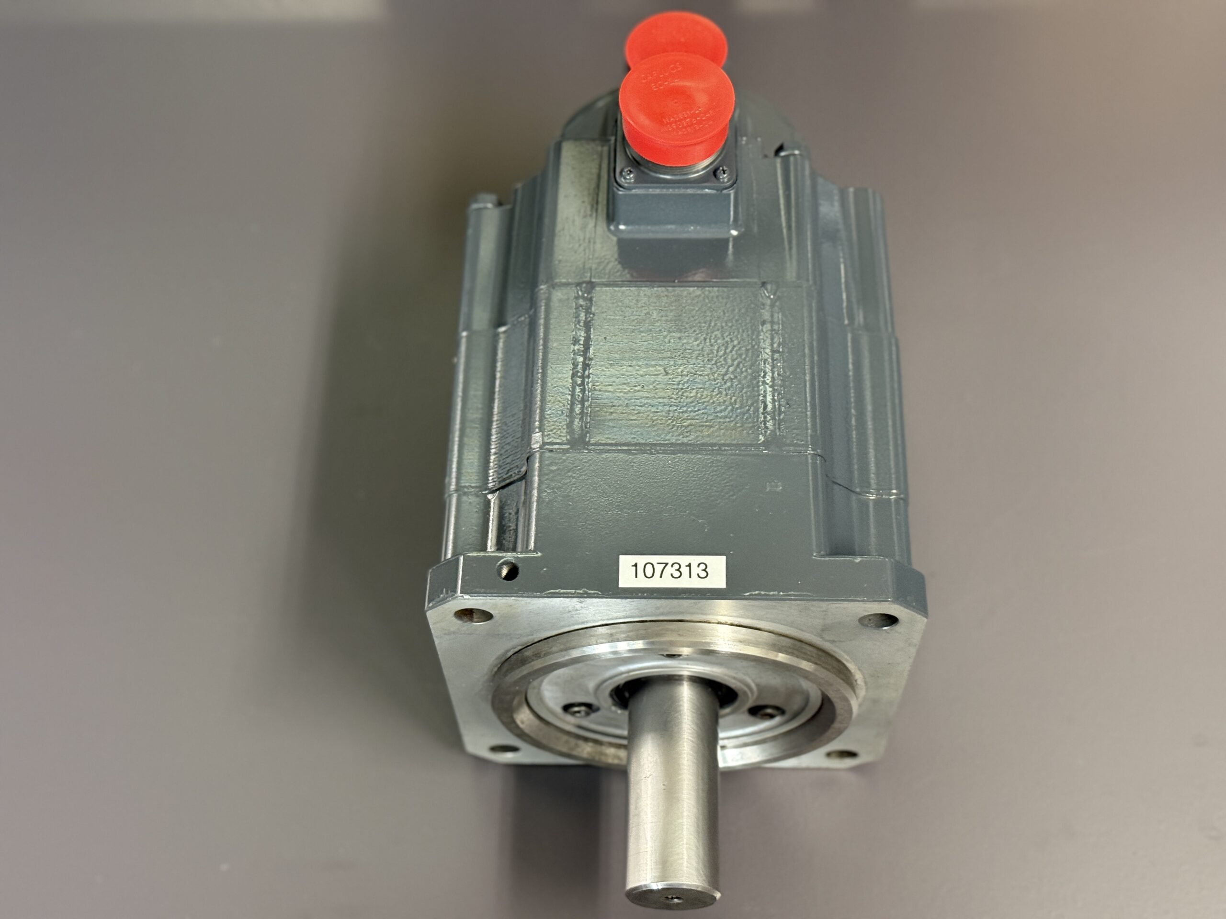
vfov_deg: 30.3
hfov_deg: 39.7
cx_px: 613
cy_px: 460
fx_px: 1700
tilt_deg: -61.5
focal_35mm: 48
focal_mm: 6.76
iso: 320
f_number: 1.78
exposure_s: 1/33
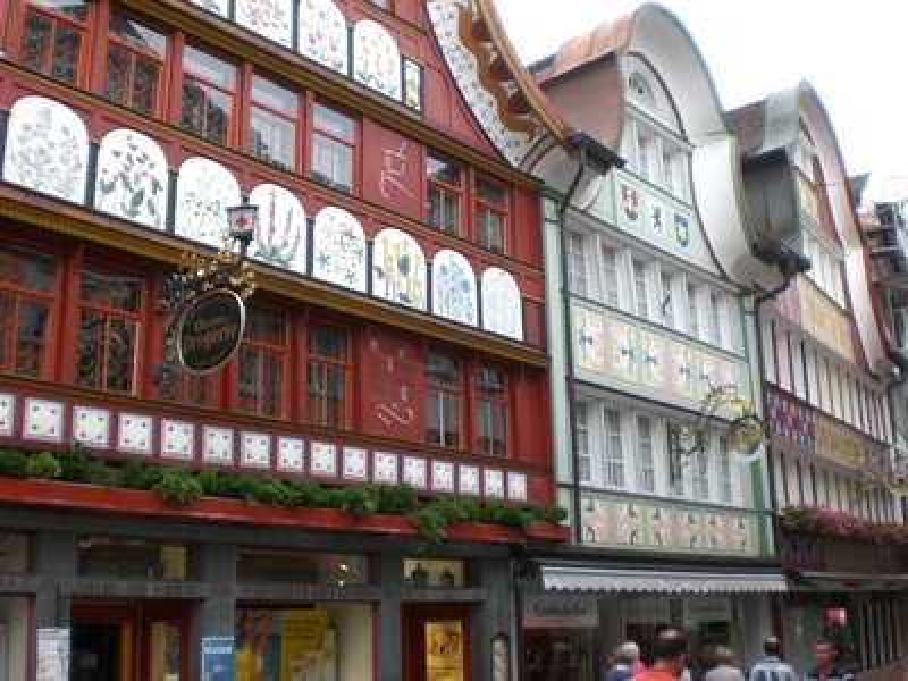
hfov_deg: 49.0
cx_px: 454
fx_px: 997
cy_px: 340
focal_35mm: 38
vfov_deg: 37.7
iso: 50
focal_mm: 6.3
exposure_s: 1/125
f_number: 3.1
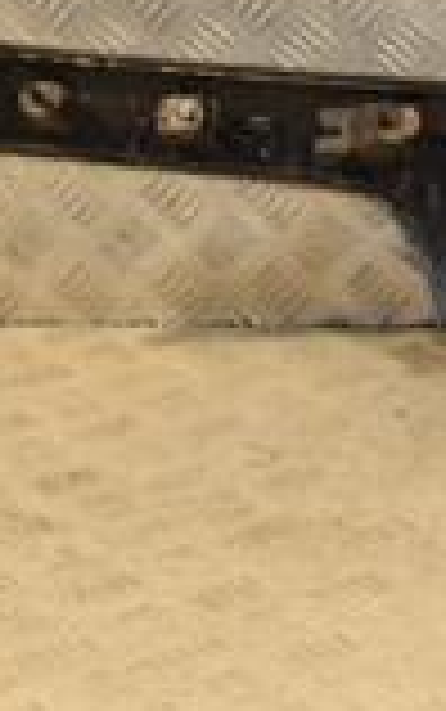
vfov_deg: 16.2
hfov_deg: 9.2
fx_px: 2485
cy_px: 184
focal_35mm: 128
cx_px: 1081
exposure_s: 1/200
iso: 800
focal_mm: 22
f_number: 5.6
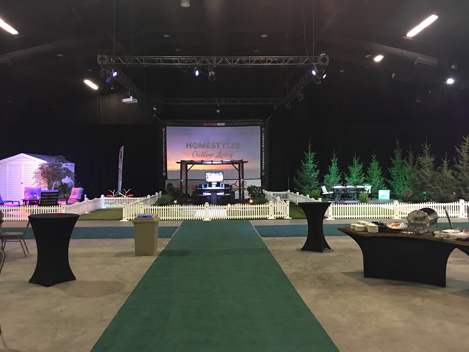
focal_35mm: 29
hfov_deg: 61.7
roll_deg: -0.1
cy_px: 176
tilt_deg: +0.1
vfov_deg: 48.2
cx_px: 234
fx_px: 393
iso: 64
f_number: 2.2
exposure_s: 1/4
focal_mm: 4.15
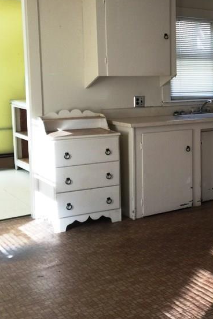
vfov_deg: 35.5
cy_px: 123
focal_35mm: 56
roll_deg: -1.0
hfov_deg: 21.8
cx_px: 276
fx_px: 497
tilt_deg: -6.1
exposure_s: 1/30
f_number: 2.2
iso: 32
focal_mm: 4.15
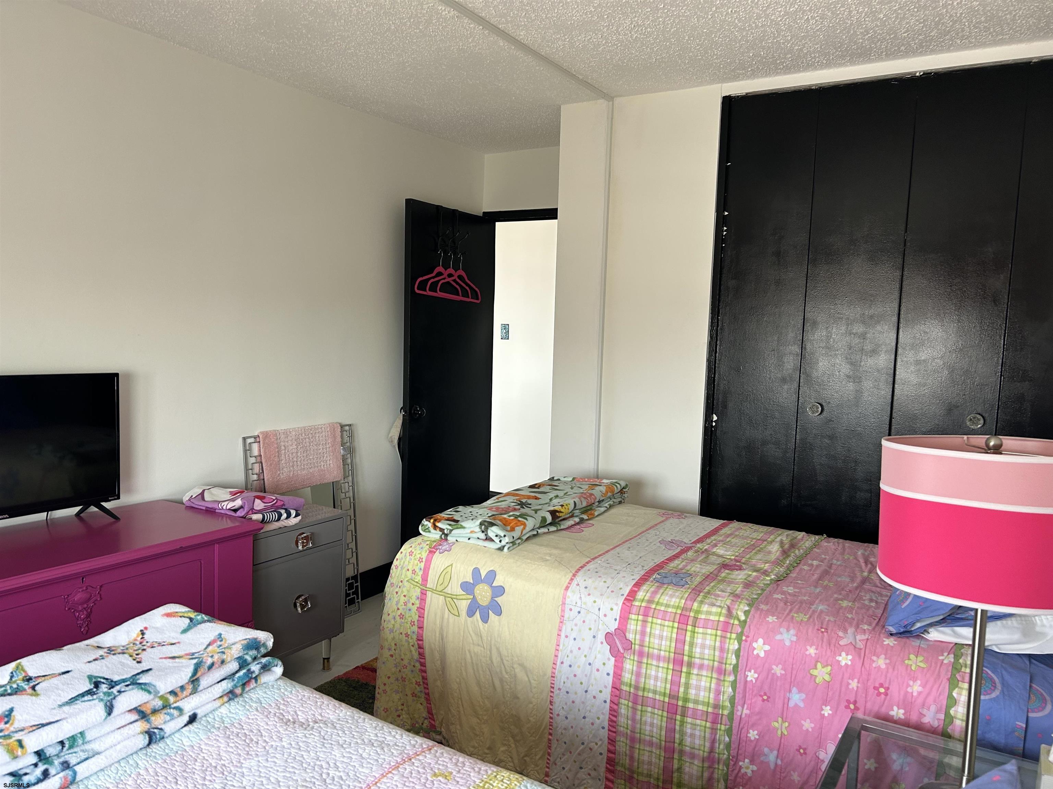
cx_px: 526
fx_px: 791
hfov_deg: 67.3
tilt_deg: -5.1
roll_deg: -1.1
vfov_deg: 53.1
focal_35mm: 26
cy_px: 394
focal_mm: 5.7
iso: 100
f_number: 1.5
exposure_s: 1/121
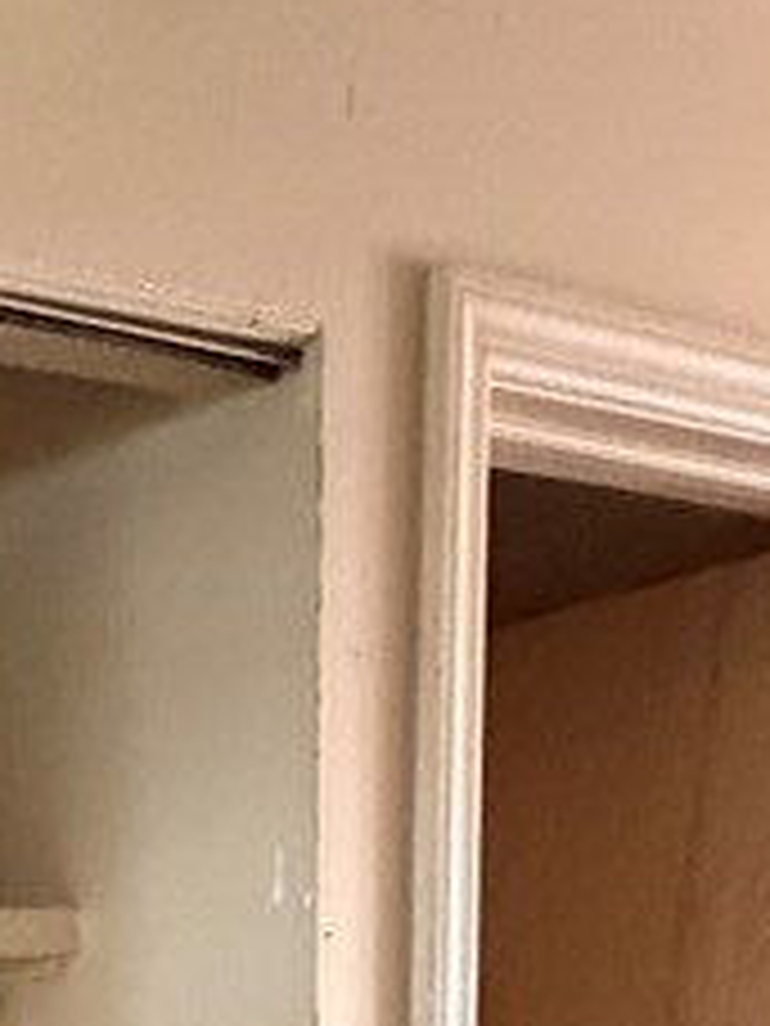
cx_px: -329
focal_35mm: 63
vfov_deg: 24.6
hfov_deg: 20.5
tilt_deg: -11.8
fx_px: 1869
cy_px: 1490
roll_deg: +3.8
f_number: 2.2
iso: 1250
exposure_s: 1/60
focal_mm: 2.22
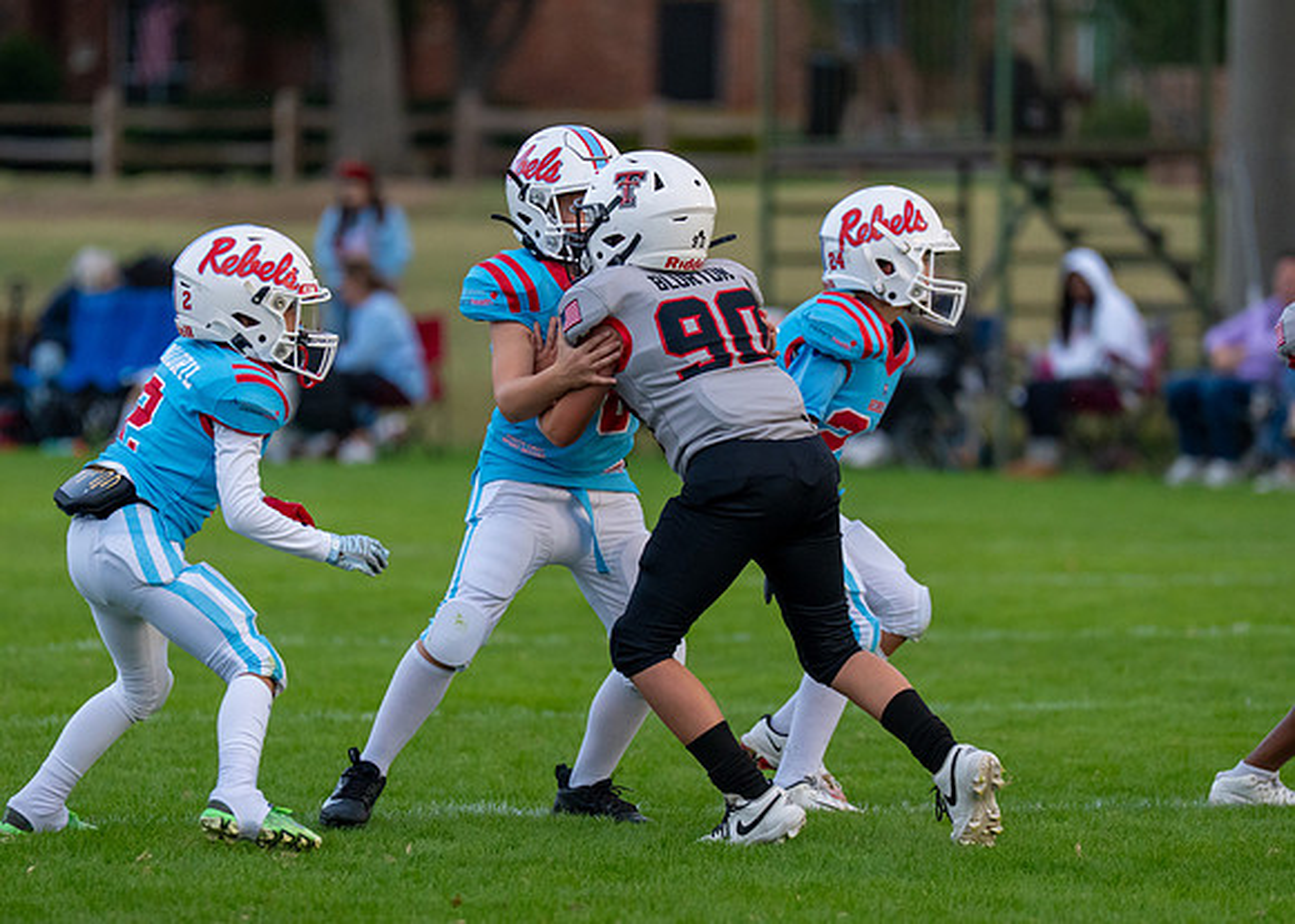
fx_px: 12999
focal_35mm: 354
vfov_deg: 4.1
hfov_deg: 5.7
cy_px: 488
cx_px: 657
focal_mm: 200
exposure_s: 1/1250
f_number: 2.8
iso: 1000
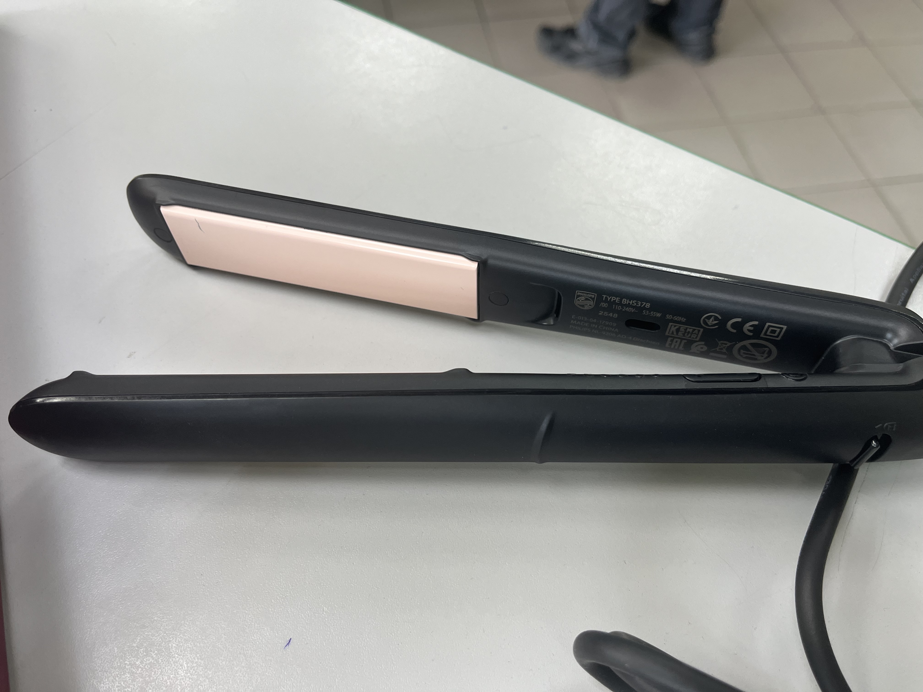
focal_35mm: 26
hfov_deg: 67.3
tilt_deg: -56.6
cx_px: 462
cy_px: 346
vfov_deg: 53.1
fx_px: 693
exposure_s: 1/122
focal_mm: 5.1
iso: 100
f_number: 1.6
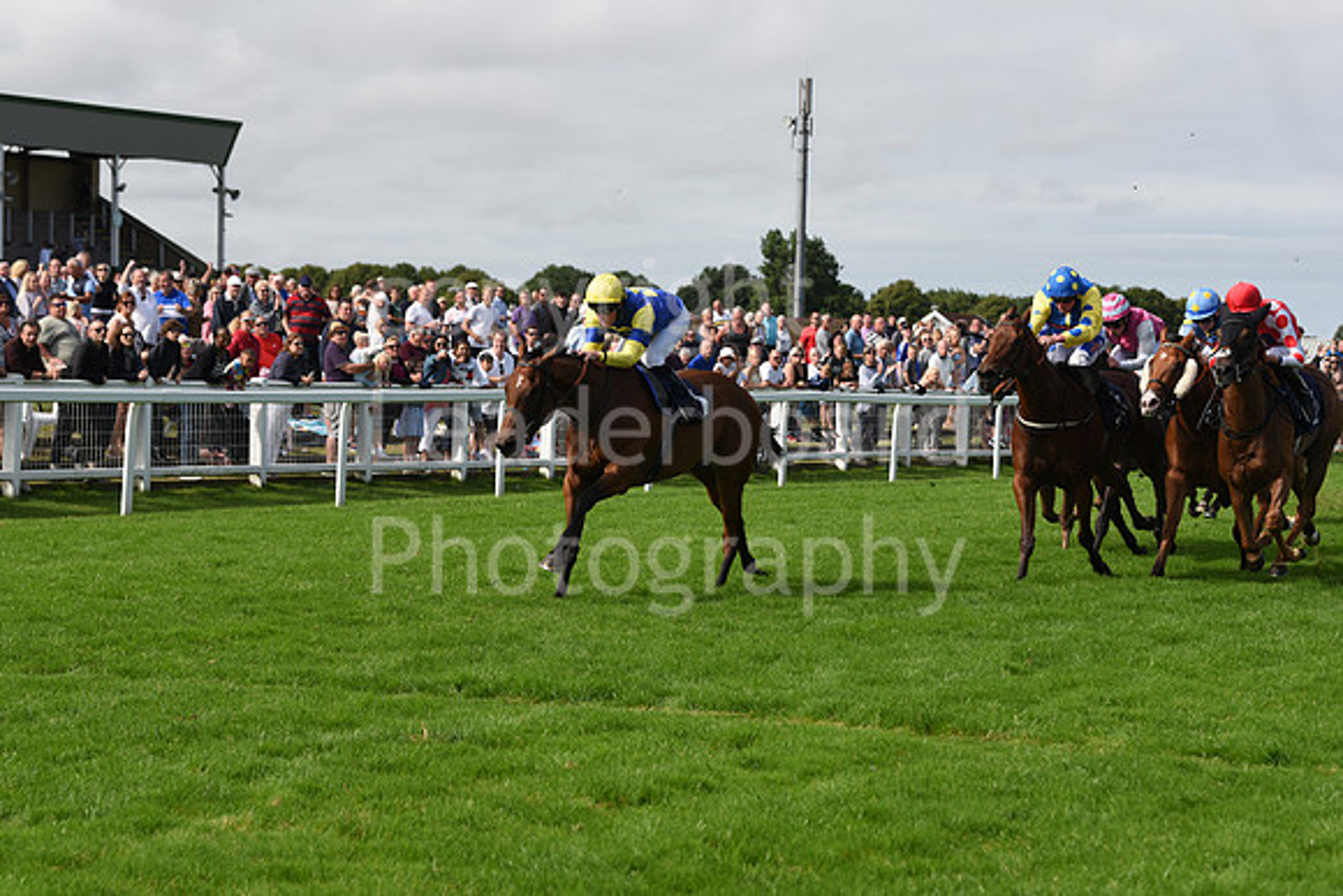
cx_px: 672
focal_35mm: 98
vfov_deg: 14.0
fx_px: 3657
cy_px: 448
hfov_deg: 20.8
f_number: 6.3
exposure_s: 1/2000
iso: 400
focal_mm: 98
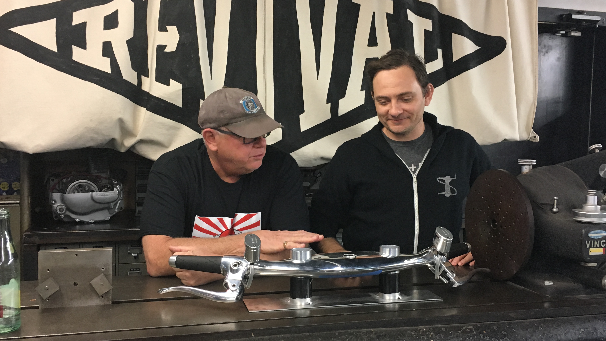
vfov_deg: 33.7
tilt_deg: -3.7
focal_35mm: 35
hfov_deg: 56.6
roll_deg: -0.1
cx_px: 305
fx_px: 562
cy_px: 171
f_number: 2.2
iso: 125
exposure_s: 1/30
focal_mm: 4.15
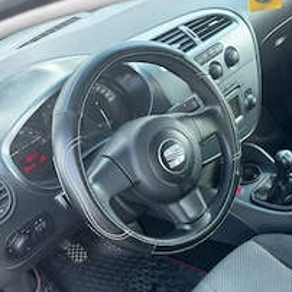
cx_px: 214
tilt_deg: -44.8
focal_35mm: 42
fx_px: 401
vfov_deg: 38.5
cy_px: 234
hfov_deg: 39.1
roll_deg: +11.7
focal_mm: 6.76
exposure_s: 1/100
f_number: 1.78
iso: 125
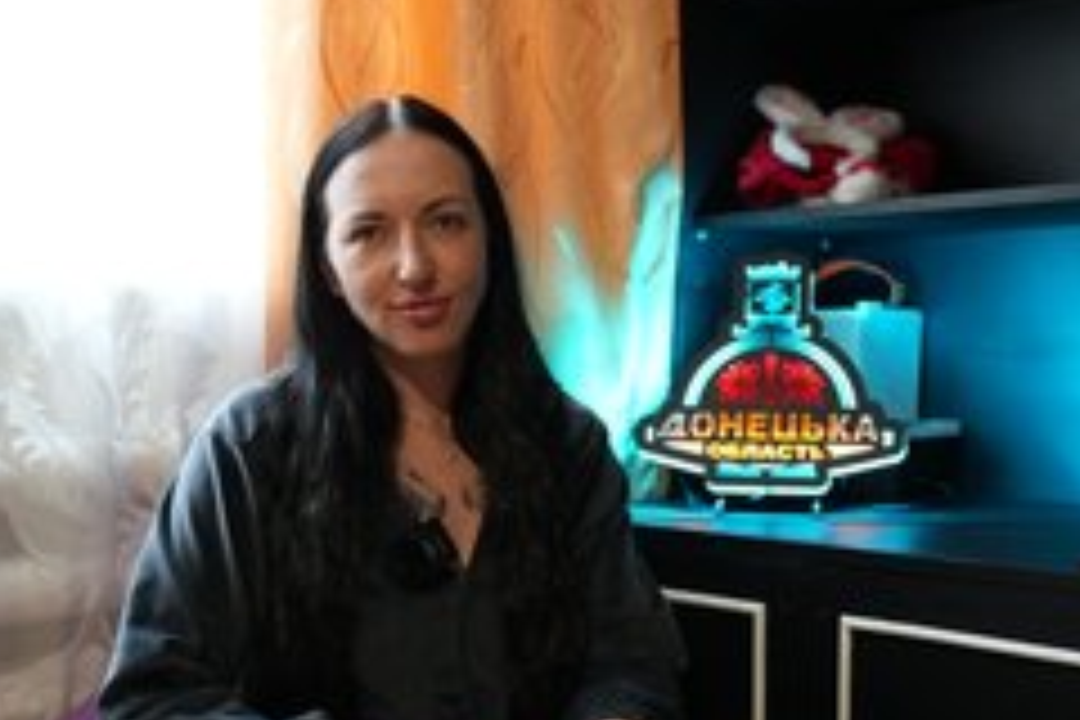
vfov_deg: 26.8
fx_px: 1500
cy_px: 502
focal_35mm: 50
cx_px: 585
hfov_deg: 39.6
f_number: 2.8
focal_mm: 30
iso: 4000
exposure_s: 1/200
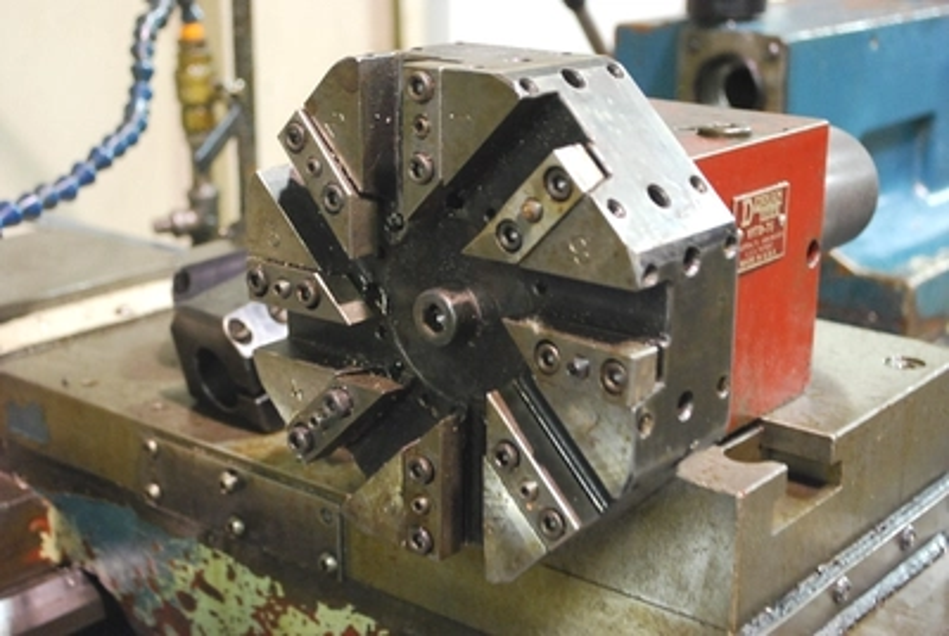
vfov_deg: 25.1
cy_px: 318
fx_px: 1426
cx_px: 474
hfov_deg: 36.8
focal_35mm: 54
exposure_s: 1/5
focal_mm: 36
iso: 1600
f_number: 5.3
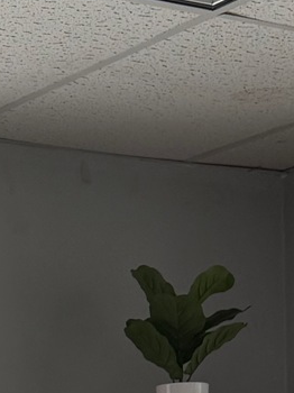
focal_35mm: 158
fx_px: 1791
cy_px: 643
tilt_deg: +0.0
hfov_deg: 9.0
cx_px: -208
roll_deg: +1.8
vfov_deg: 11.8
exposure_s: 1/168
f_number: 1.78
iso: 64
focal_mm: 6.76
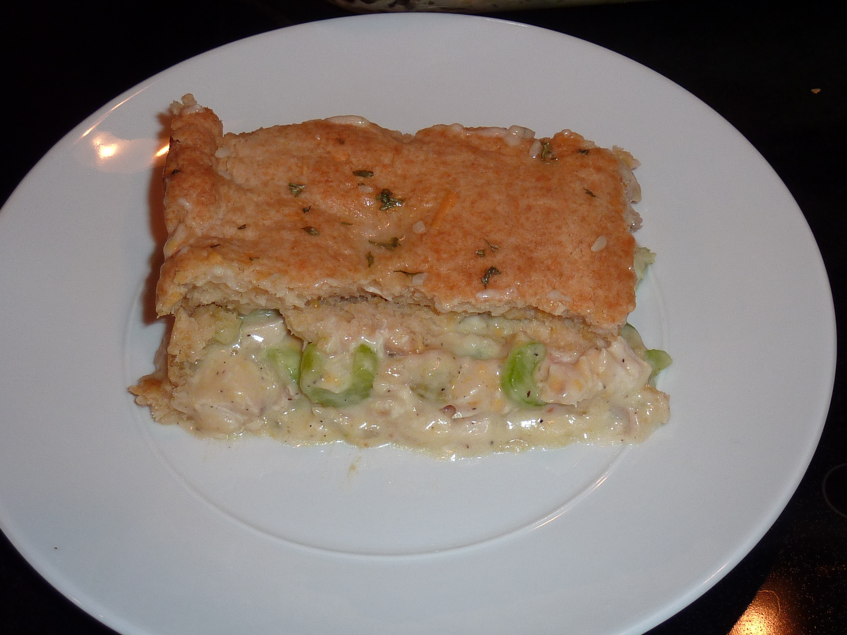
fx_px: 1321
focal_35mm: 54
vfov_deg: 27.0
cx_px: 424
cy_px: 318
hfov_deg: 35.5
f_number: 3.6
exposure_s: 1/30
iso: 100
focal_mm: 6.1
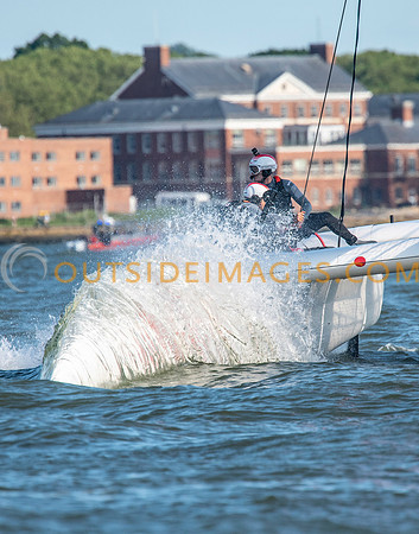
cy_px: 267
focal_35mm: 893
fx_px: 14017
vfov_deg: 2.2
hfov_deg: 1.7
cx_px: 241
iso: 500
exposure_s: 1/2500
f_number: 5.6
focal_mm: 420
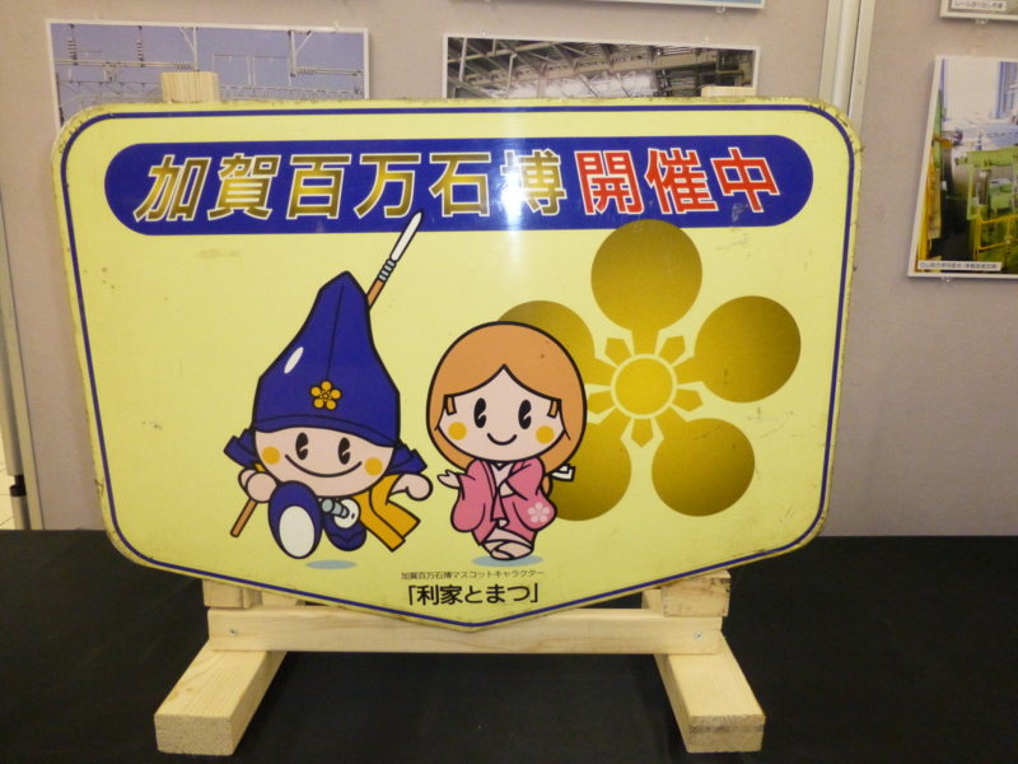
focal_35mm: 24
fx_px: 706
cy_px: 382
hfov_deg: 71.6
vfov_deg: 56.8
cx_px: 509
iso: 800
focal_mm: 4.3
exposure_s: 1/60
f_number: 3.3
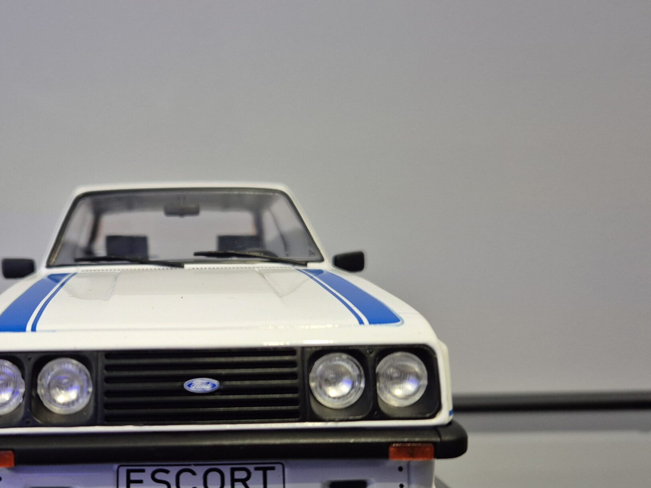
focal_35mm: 36
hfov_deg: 49.8
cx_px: 182
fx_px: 677
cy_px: 303
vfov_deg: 39.4
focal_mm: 5.4
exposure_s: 1/100
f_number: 1.8
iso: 500
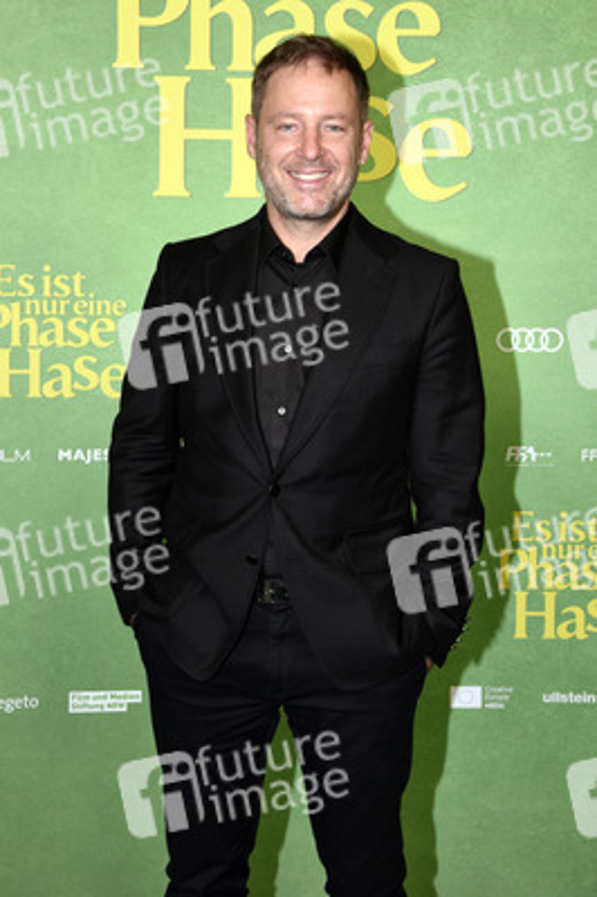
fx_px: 1246
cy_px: 448
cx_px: 298
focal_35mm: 50
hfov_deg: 26.9
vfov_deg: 39.6
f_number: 6.3
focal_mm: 50
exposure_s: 1/125
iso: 500
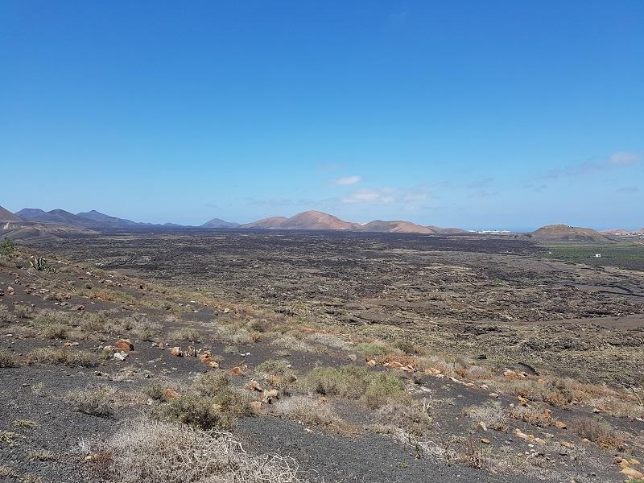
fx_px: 484
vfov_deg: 53.1
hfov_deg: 67.3
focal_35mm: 26
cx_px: 322
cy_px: 242
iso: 50
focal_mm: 4.2
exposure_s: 1/2640
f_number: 1.7
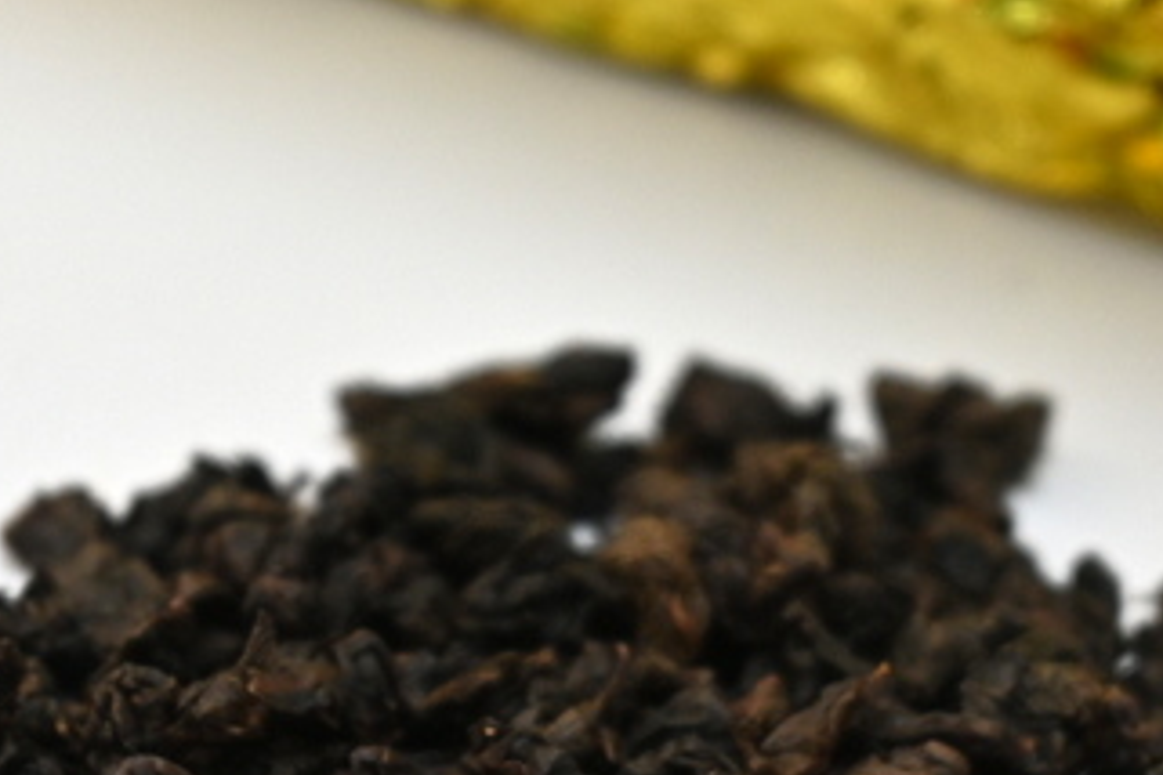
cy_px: 431
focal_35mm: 172
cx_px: 699
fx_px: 5556
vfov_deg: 8.0
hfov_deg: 11.9
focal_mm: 46
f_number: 6
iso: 560
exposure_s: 1/125
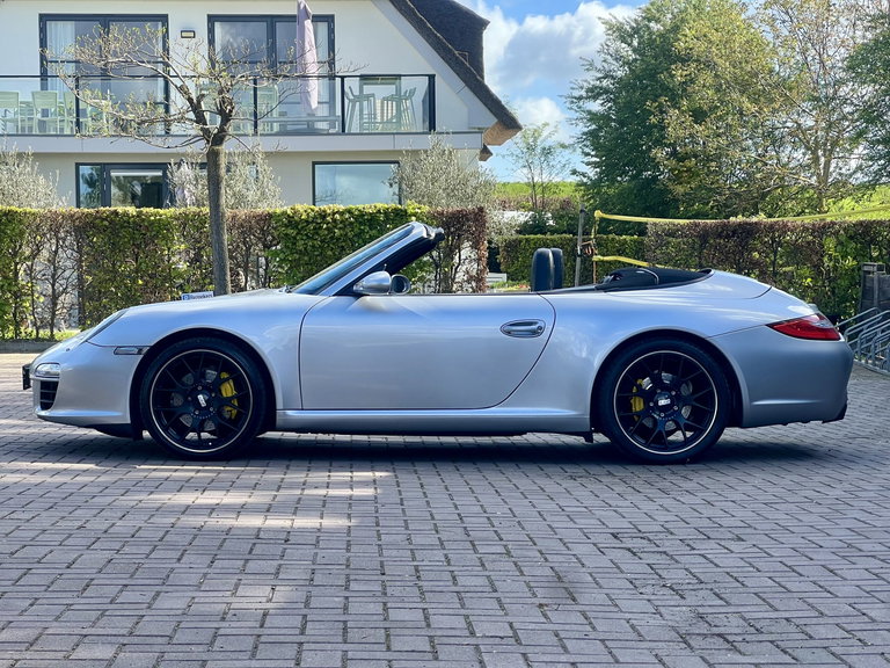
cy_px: 334
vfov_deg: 19.1
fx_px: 1980
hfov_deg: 25.3
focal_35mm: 77
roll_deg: +1.8
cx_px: 445
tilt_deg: -0.5
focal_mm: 9
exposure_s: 1/215
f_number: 2.8
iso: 32
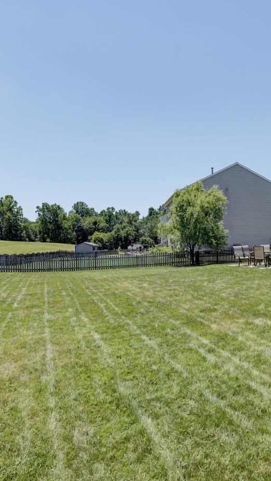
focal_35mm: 26
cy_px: 242
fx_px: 332
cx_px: 187
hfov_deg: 43.5
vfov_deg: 71.9
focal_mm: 16
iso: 200
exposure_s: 1/500
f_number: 7.1
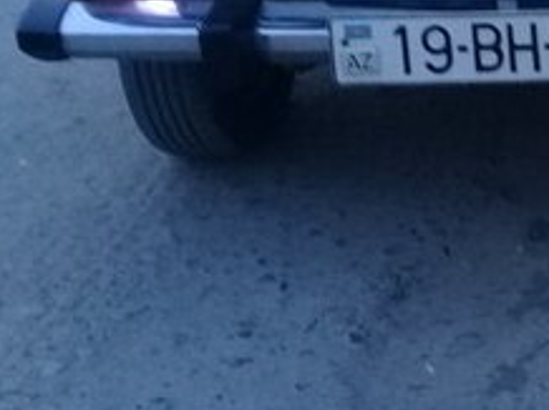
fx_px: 1489
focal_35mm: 94
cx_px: 541
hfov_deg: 20.3
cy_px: -127
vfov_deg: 15.0
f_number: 2.2
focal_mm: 3.3
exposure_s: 1/33
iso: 200
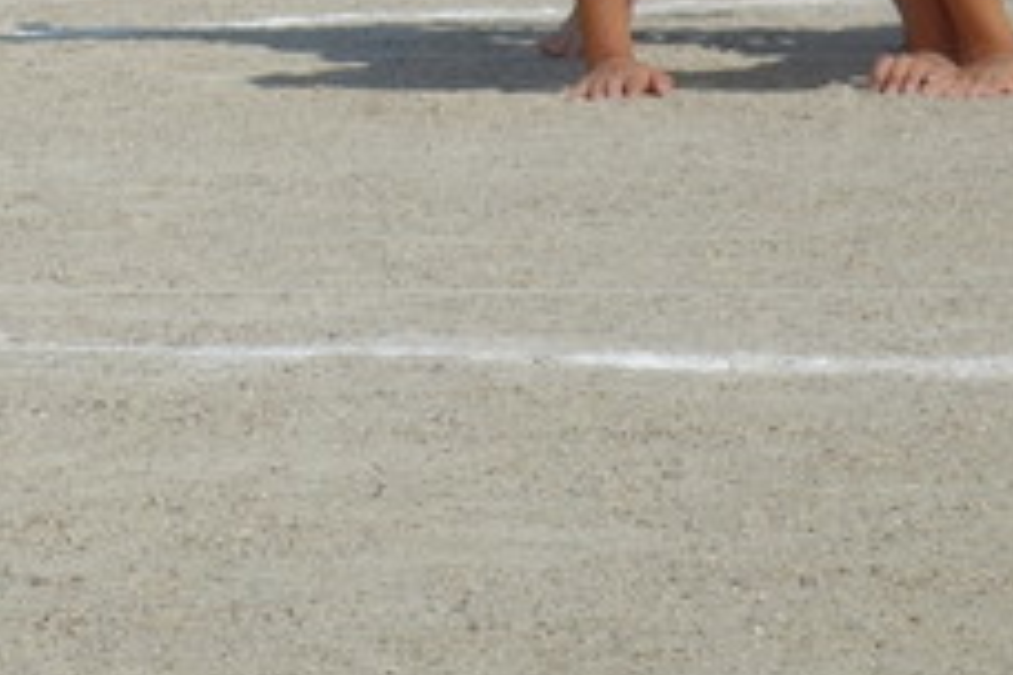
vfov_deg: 2.6
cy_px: -568
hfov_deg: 3.8
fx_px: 14828
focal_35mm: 527
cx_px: -1533
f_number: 6.3
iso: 125
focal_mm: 37.01
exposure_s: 1/800
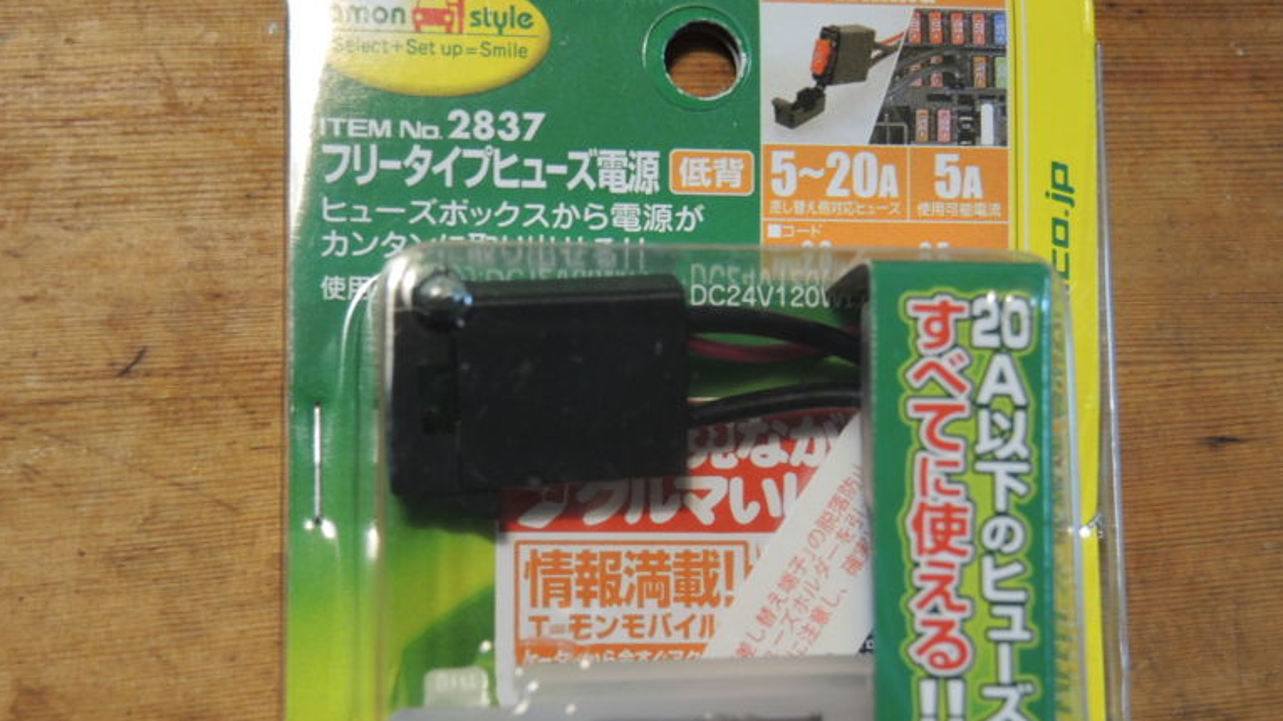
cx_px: 649
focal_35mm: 57
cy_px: 469
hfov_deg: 36.6
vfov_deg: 21.0
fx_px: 1939
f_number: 2.8
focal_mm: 11
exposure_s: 1/30
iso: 400
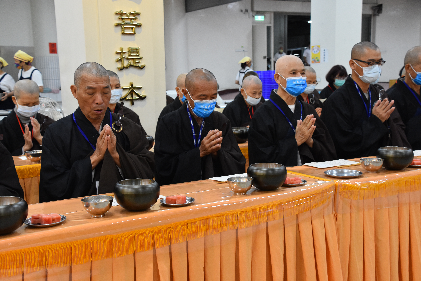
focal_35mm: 45
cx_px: 210
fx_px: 526
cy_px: 140
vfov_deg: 29.9
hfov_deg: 43.6
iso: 1600
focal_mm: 30
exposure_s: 1/100
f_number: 5
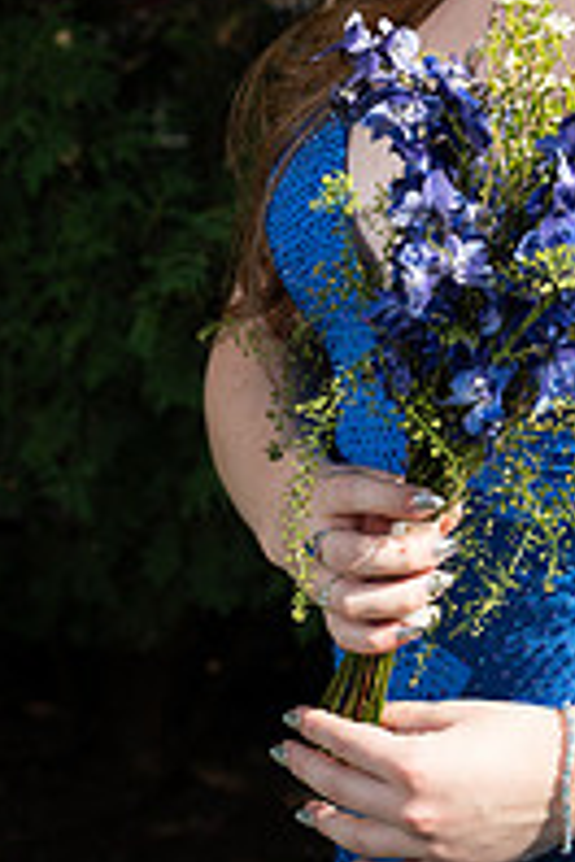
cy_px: 78
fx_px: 3162
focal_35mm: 132
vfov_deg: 15.3
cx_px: 536
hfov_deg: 10.3
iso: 100
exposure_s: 1/250
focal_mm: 58
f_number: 6.3
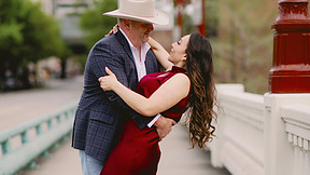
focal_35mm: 139
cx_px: 158
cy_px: 131
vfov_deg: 8.7
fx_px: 1143
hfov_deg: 15.5
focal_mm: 85
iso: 200
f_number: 2
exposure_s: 1/3200
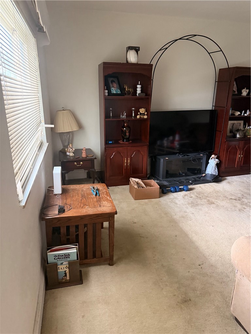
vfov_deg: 71.6
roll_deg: -0.6
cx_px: 126
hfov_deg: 56.8
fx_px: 232
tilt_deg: -18.2
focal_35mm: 24
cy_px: 167
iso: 800
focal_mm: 6.76
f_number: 1.78
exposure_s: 1/43
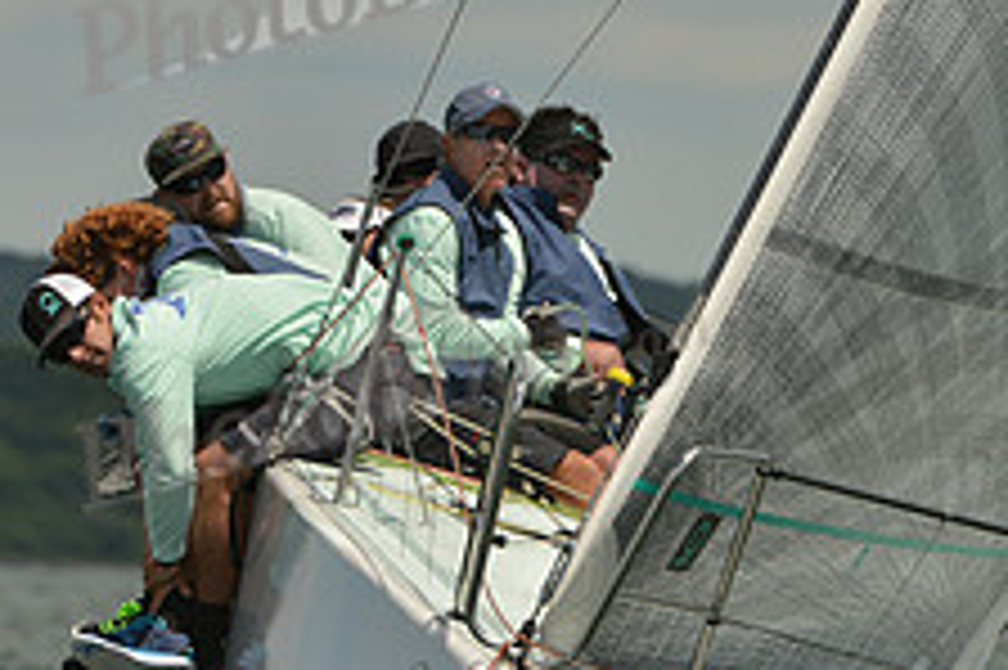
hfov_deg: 2.0
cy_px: 564
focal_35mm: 1036
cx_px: 945
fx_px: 28986
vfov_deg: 1.3
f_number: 9
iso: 200
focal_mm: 400
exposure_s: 1/800
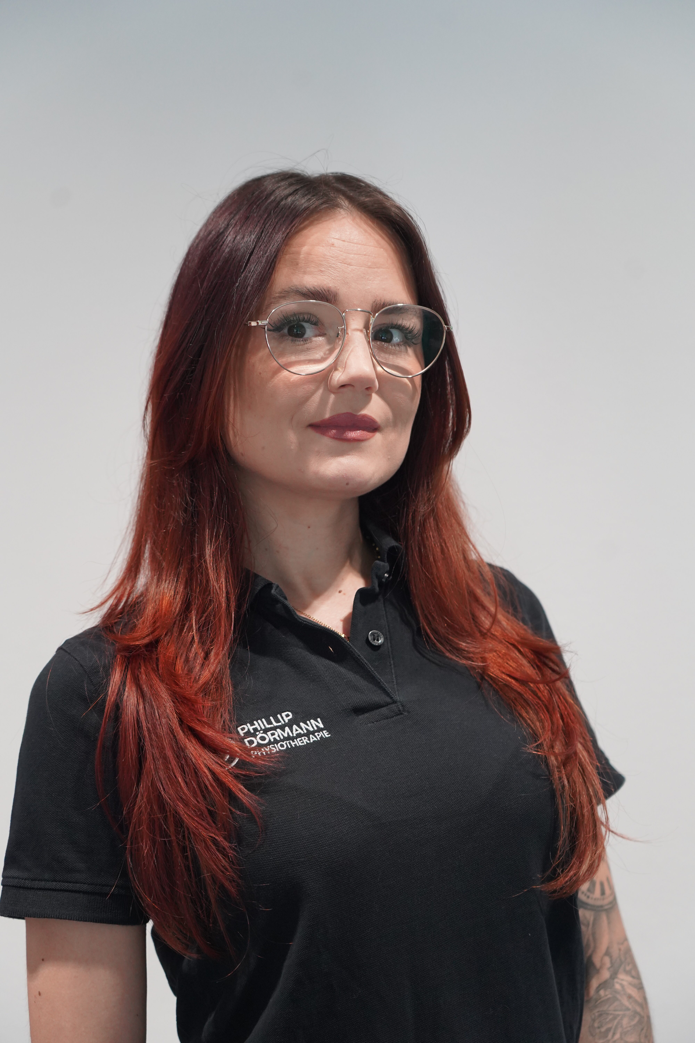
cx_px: 348
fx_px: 2027
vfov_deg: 28.8
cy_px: 522
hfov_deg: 19.5
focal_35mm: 70
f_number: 4
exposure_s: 1/160
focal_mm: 70
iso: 2000
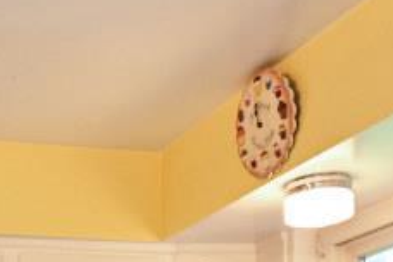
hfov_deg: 20.5
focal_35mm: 92
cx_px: -95
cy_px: 496
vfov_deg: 13.2
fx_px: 1004
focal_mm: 14
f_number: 4
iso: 360
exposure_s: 1/60
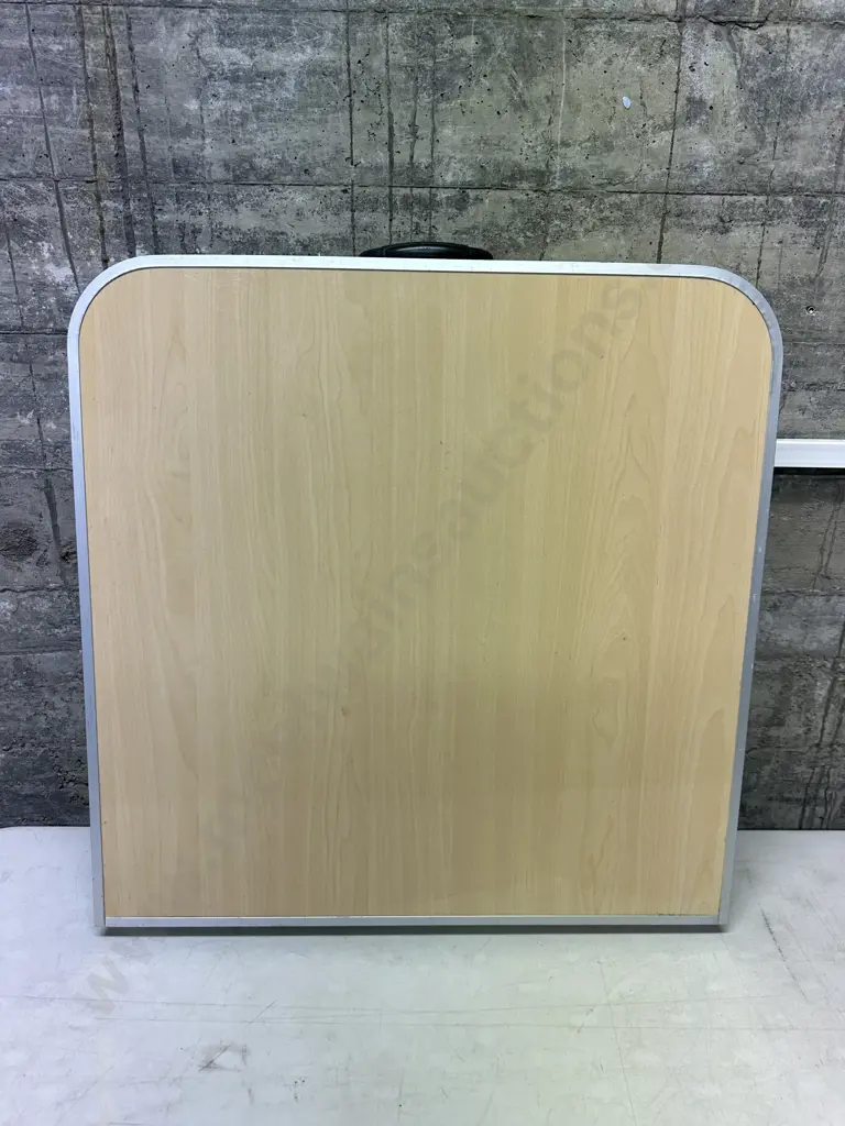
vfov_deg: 71.6
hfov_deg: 56.8
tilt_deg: -20.6
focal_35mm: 24
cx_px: 422
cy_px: 563
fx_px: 781
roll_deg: -1.1
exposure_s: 1/100
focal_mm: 6.86
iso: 80
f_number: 1.78
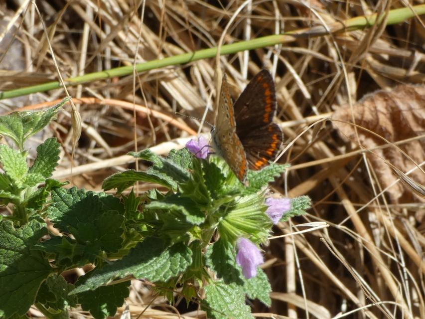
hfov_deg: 13.4
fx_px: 1805
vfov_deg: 10.1
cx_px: 212
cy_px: 160
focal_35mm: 147
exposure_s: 1/100
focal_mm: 26.3
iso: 80
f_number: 5.4
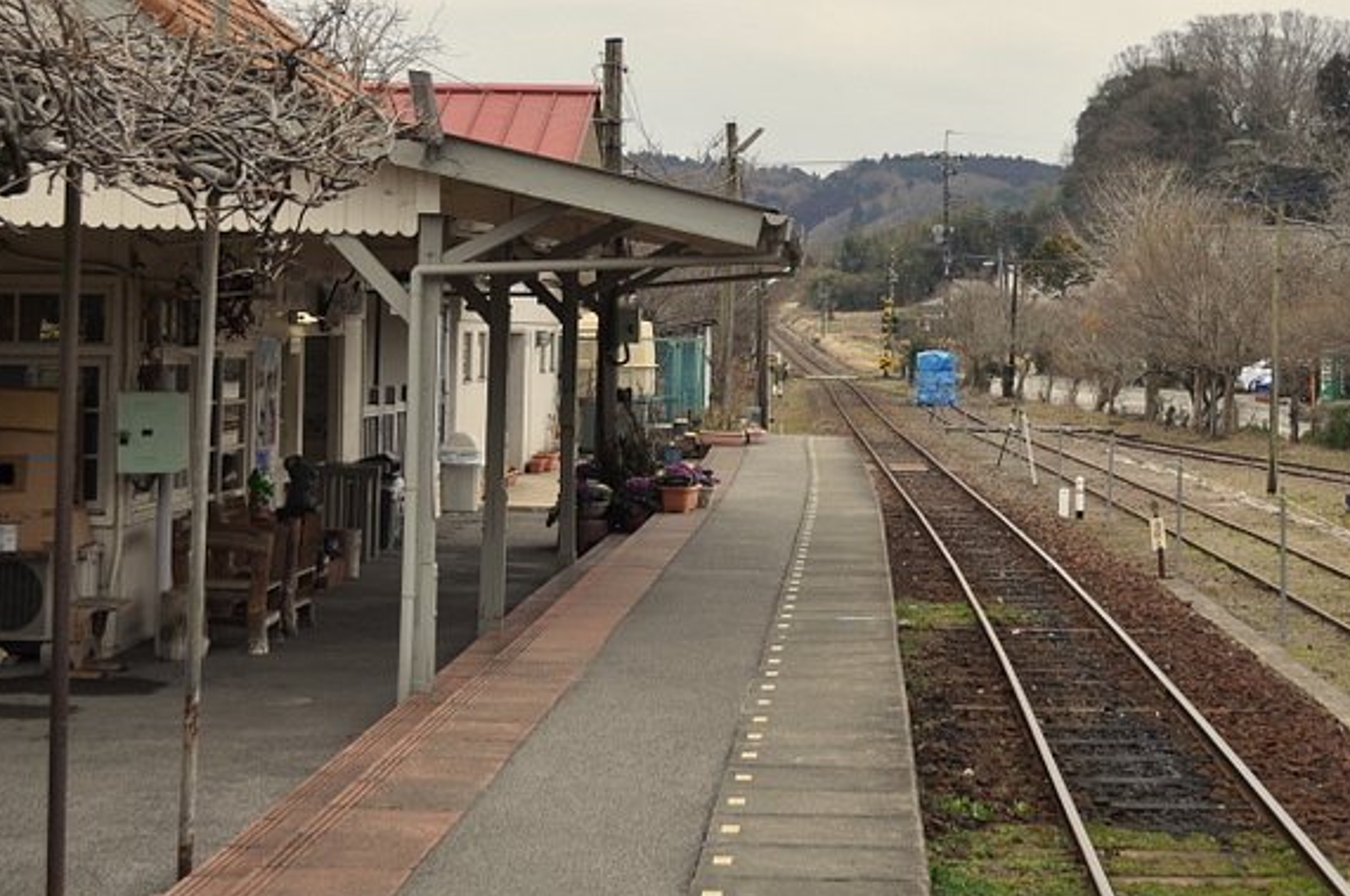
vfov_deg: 19.1
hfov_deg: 28.8
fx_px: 2621
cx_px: 854
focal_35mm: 70
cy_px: 121
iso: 200
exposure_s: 1/160
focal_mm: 26
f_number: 6.3
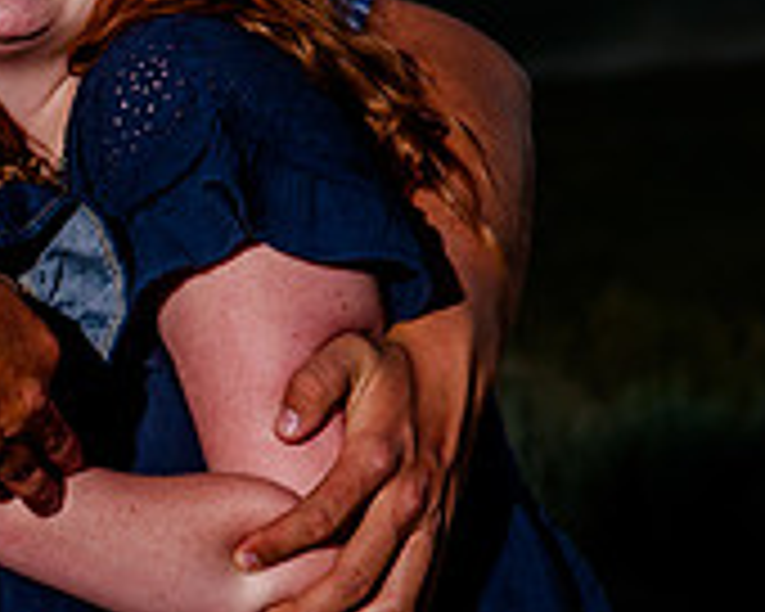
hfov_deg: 5.2
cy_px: 540
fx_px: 8355
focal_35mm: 369
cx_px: -343
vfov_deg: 4.2
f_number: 5.6
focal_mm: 82
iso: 200
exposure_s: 1/250
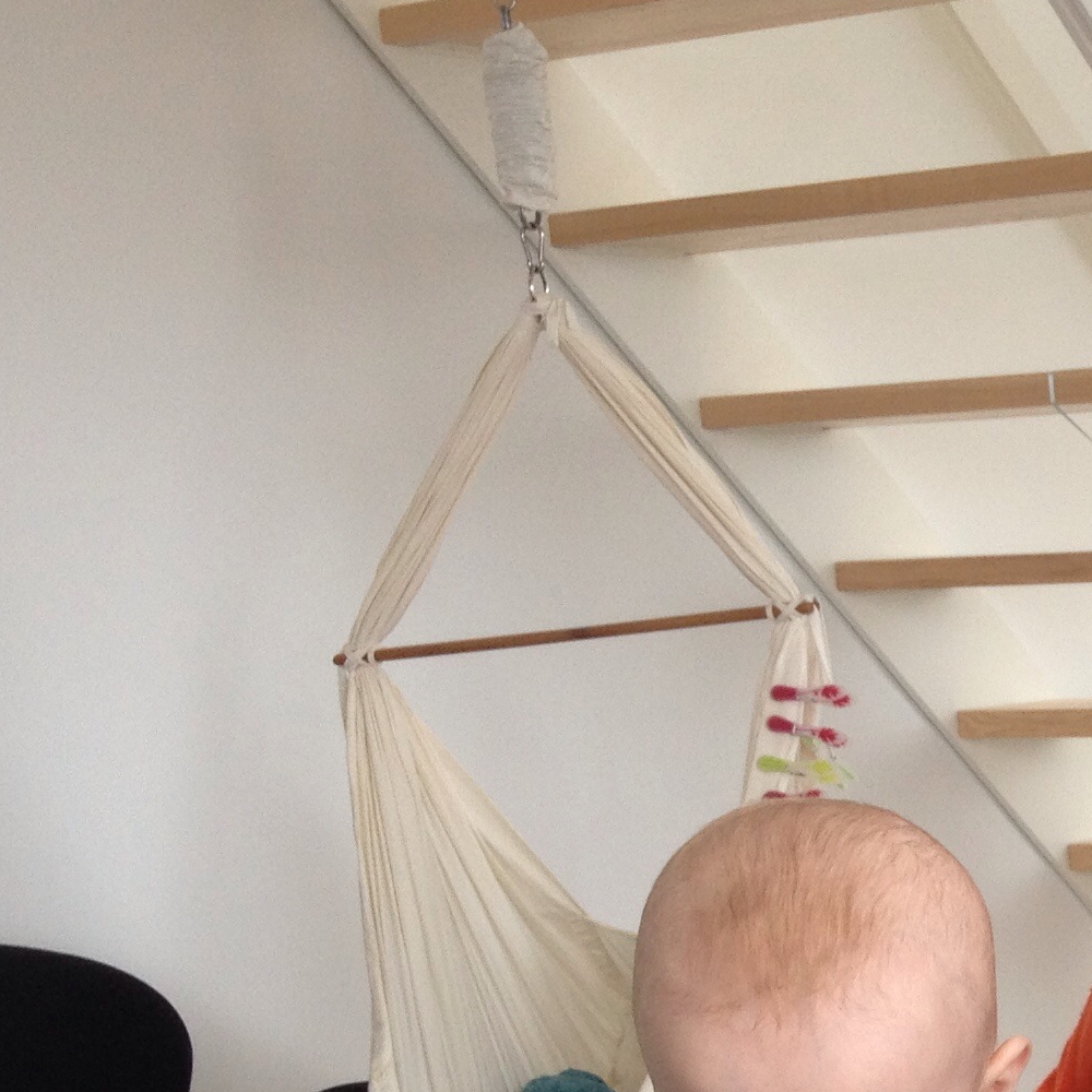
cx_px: 1577
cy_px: 1253
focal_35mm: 101
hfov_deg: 16.0
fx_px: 3605
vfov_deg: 16.6
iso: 64
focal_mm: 4.28
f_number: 2.4
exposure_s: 1/60
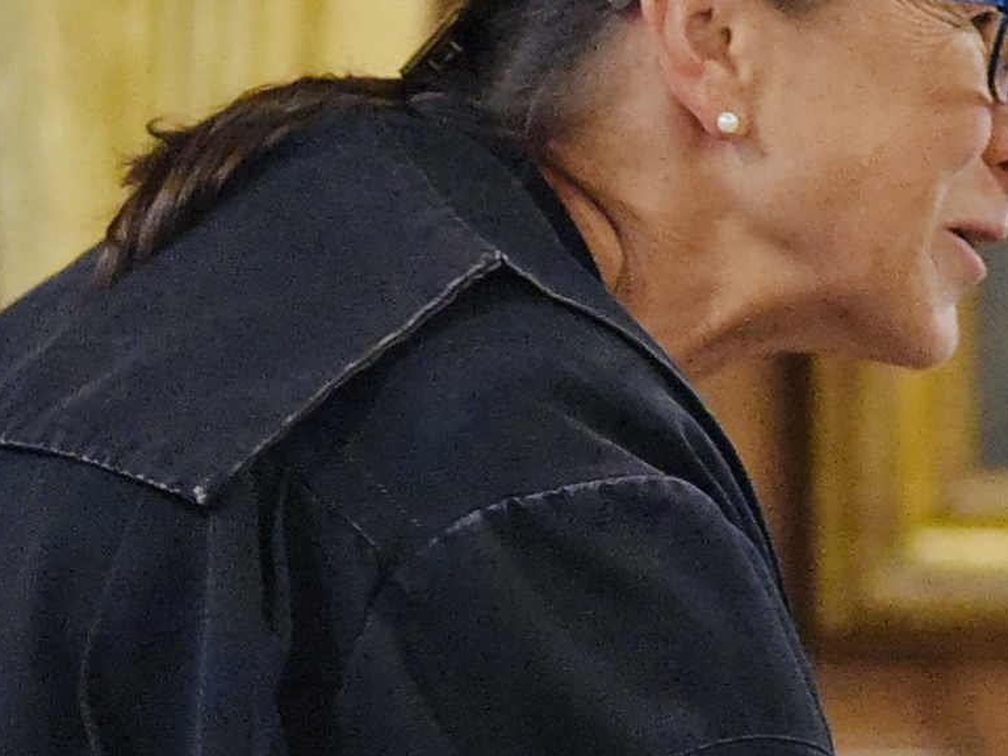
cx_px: 1584
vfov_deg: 4.6
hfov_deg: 6.1
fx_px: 9404
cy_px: 500
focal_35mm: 323
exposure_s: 1/200
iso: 6400
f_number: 2.8
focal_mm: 70
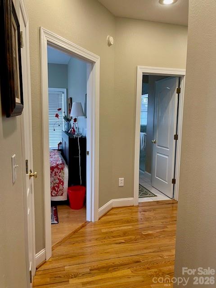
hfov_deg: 54.9
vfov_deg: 69.4
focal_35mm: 25
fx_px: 208
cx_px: 108
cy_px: 144
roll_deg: -0.4
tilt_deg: -7.0
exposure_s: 1/60
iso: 100
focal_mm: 5.1
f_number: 1.6
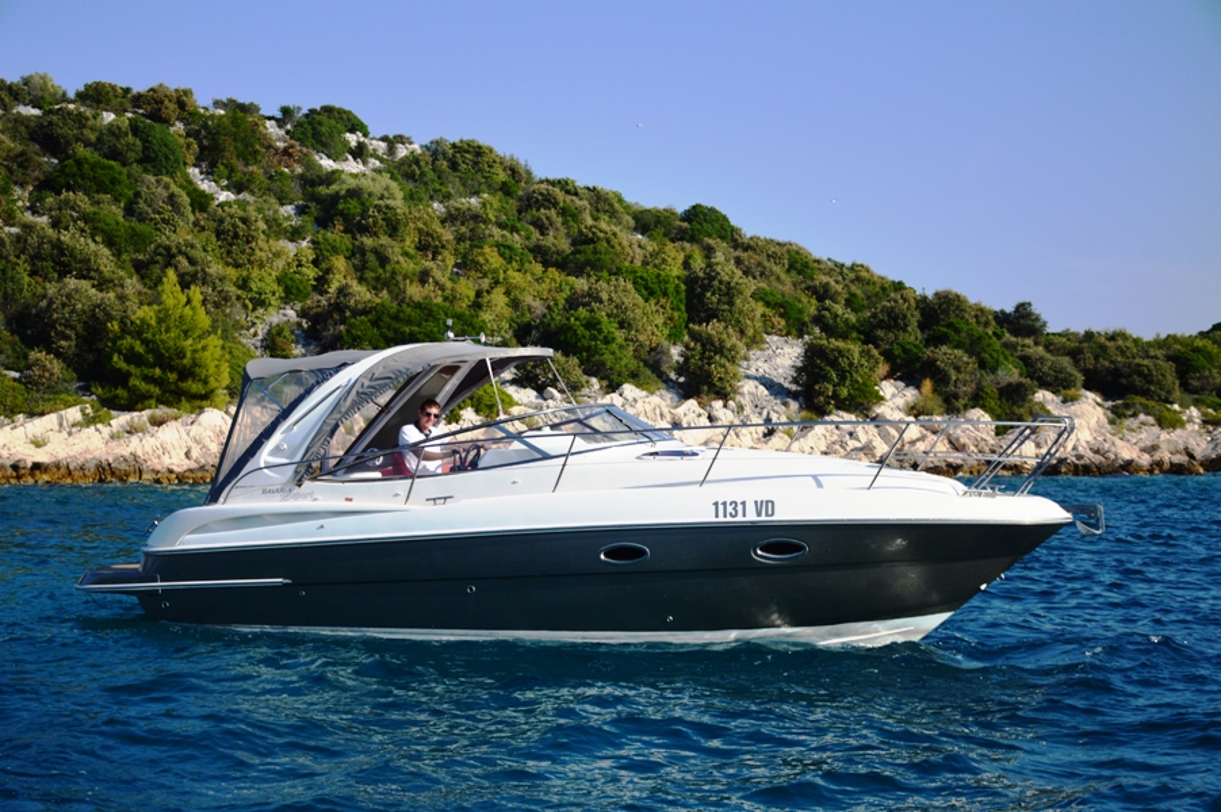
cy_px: 406
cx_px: 610
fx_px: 1779
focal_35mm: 52
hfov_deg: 37.9
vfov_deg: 25.7
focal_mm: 35
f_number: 4.2
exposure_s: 1/3200
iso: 160
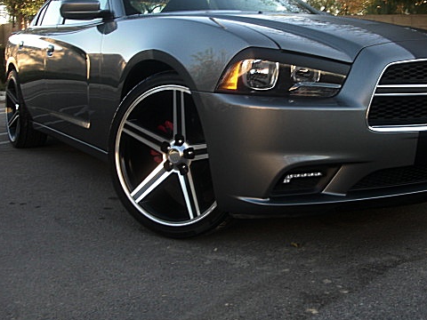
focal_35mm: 48
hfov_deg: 39.5
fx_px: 592
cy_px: 126
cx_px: 254
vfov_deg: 30.2
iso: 50
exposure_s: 1/80
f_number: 2.8
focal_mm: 6.3
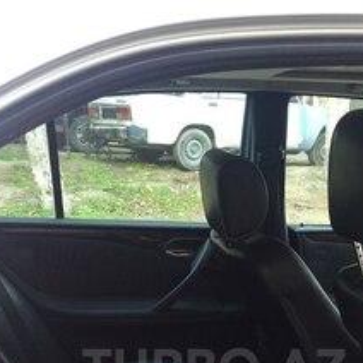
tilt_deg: -19.6
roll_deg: -0.4
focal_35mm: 60
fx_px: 712
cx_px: 214
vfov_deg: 26.9
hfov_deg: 28.6
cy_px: 368
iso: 50
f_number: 2.2
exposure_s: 1/50
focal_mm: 4.15
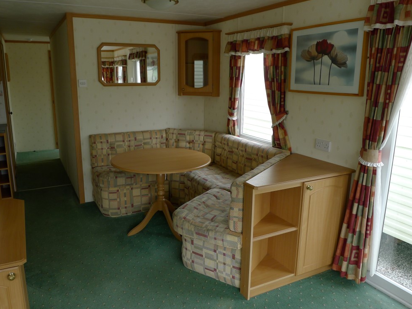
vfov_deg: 51.4
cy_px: 153
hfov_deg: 65.2
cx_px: 189
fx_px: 321
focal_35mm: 27
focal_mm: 5.1
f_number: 2.8
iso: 80
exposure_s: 1/100
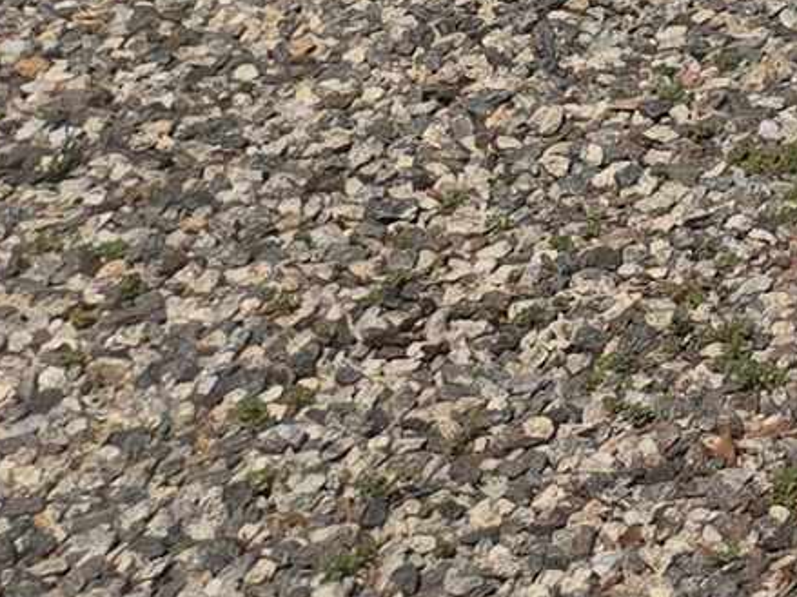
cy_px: -693
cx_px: 2504
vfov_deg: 8.6
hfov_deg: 9.3
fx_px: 3706
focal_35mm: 161
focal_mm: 5.4
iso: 25
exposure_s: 1/3512
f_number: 1.8
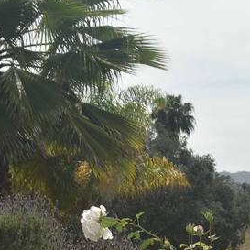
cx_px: 326
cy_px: 293
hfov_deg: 16.2
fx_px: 833
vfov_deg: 16.4
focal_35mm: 102
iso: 100
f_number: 9
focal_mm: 32
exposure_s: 1/200
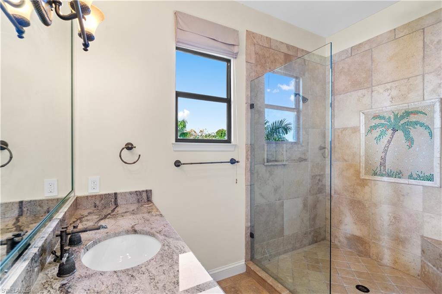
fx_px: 196
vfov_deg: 73.7
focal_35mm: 16
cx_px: 221
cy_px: 147
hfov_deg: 96.8
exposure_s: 1/20
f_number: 8
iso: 400
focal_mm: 16
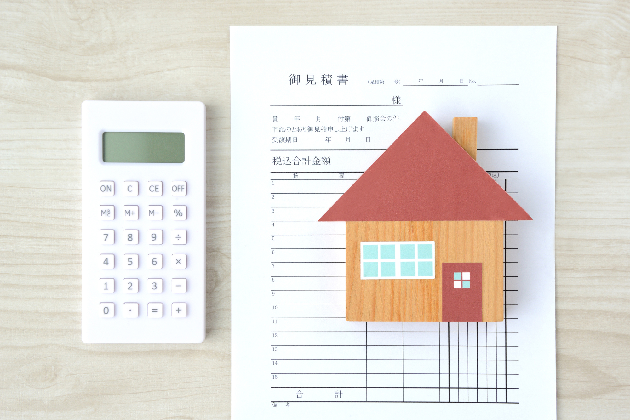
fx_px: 1190
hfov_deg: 29.7
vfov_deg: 20.0
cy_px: 210
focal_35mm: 68
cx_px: 315
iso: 640
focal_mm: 68
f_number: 16
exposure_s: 1/100
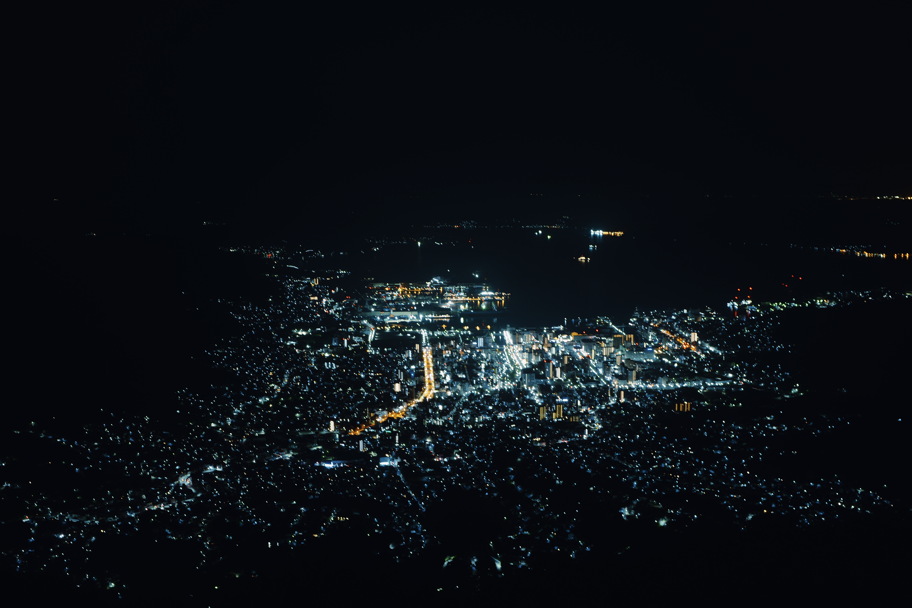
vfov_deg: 34.2
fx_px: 988
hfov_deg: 49.6
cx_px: 456
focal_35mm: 39
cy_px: 304
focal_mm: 39
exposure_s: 25
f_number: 7.1
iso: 100
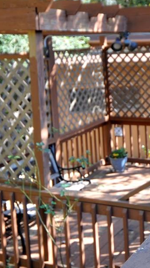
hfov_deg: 18.9
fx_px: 446
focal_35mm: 63
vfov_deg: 33.3
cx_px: 121
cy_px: 122
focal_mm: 24
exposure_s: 1/80
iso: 200
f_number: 4.5
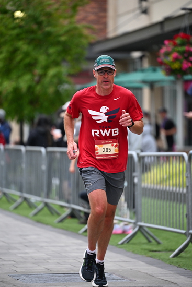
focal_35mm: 200
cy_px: 144
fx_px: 1599
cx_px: 96
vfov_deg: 10.3
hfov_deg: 6.9
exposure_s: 1/2000
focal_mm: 200
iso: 1250
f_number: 2.8
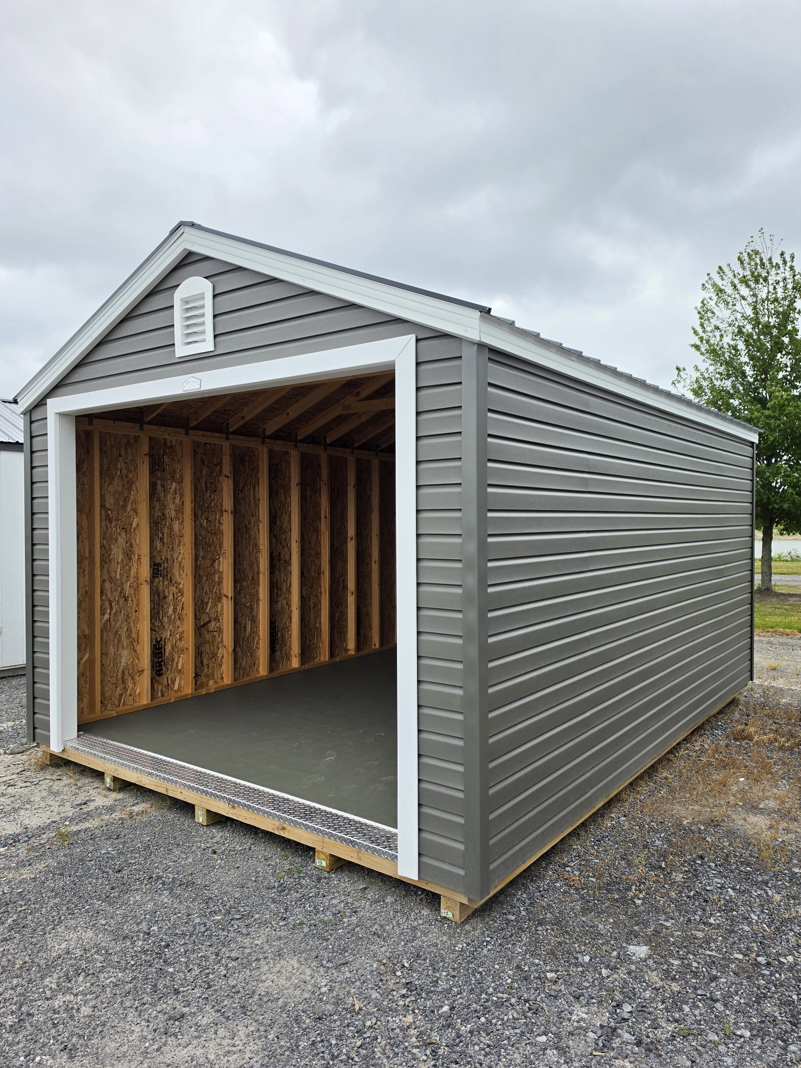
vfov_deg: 73.9
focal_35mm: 23
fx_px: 710
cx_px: 400
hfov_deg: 58.9
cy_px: 534
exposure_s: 1/3608
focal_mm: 6.5
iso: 64
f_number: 1.4
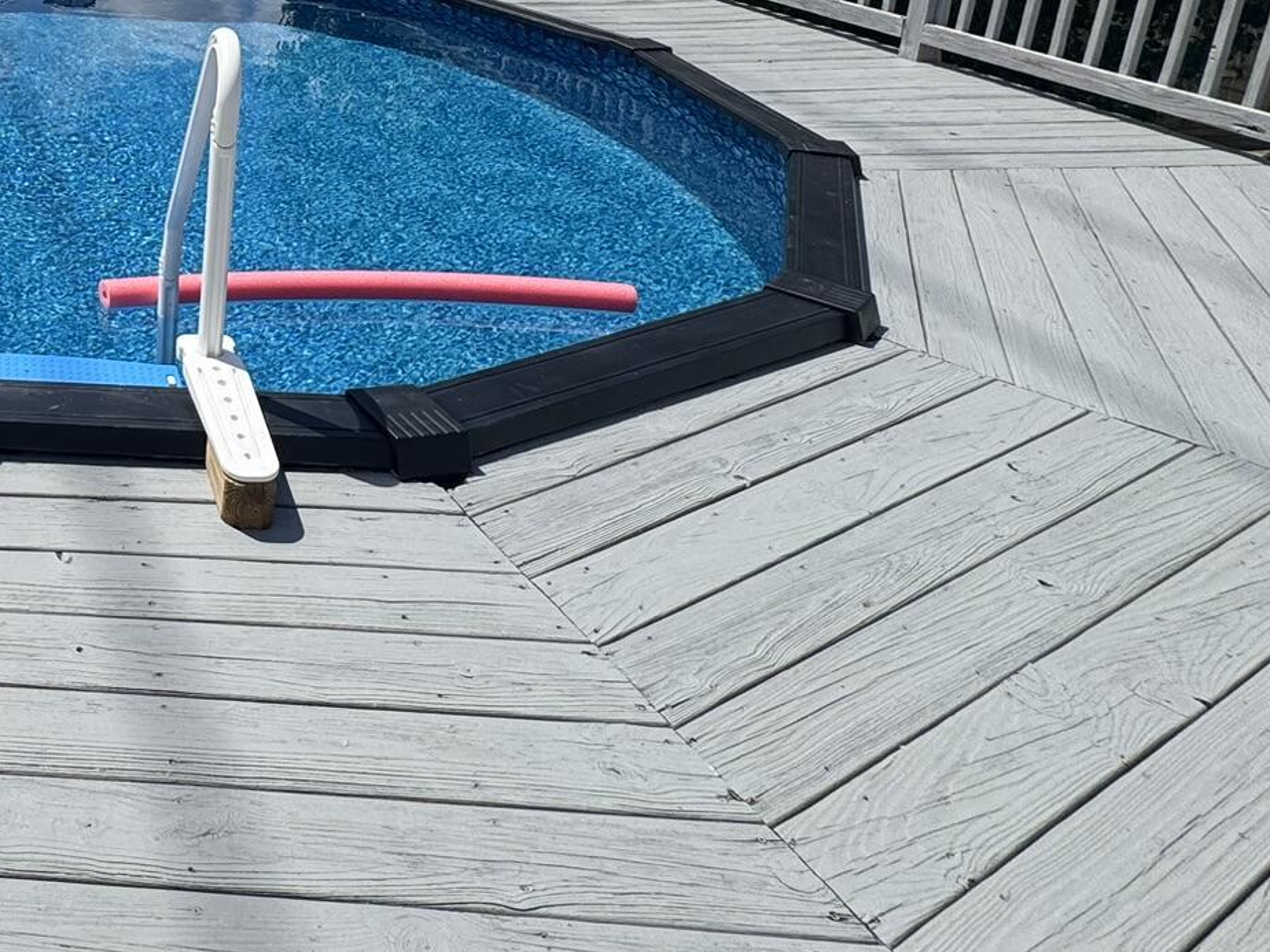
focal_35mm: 31
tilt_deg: -13.1
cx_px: -91
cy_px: 0
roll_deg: -0.8
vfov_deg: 40.0
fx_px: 1137
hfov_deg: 45.5
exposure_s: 1/2985
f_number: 2.2
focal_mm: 2.22
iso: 50
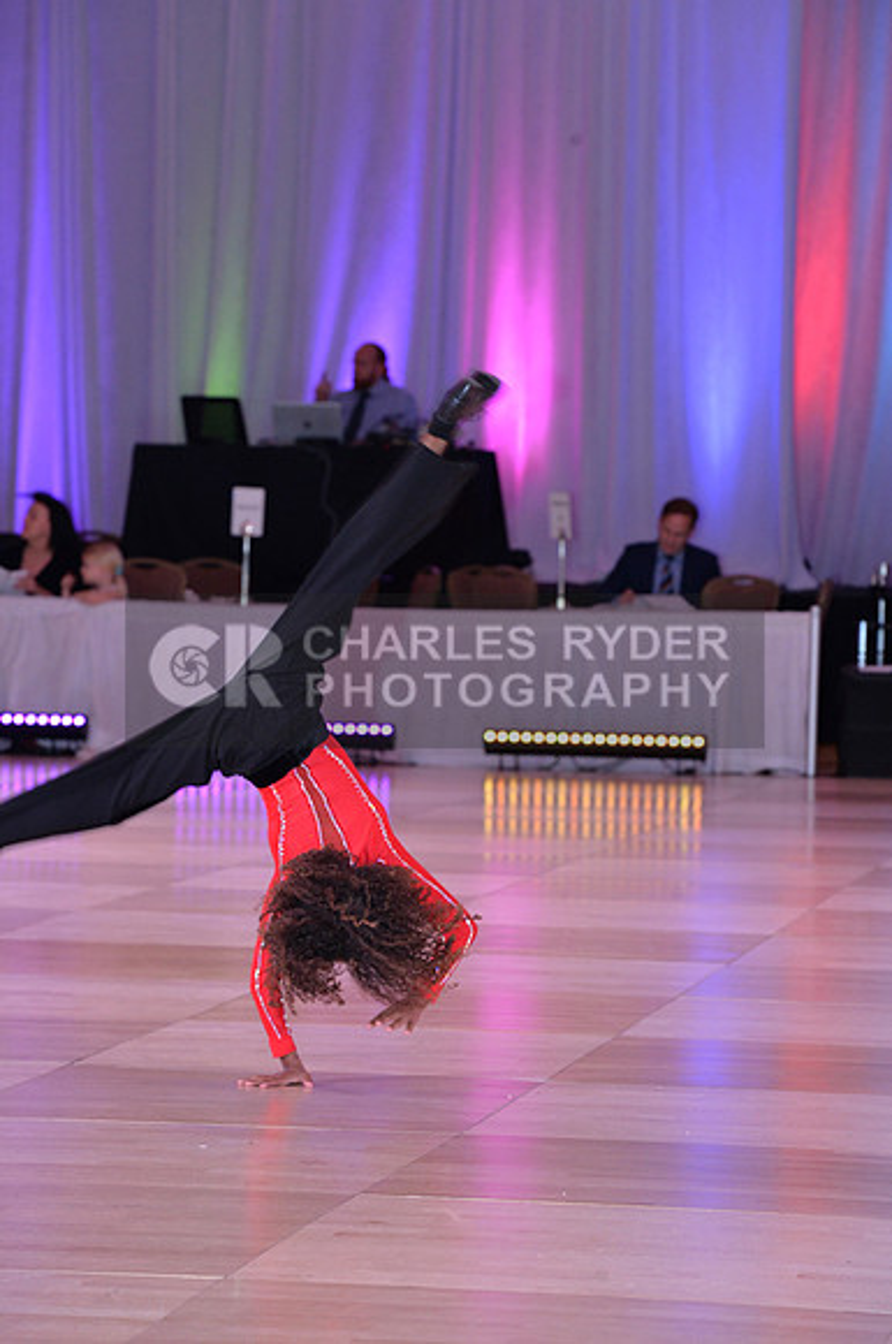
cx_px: 446
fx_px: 5219
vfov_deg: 14.7
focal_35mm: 140
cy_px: 672
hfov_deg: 9.8
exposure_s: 1/250
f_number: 7.1
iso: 2000
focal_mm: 140
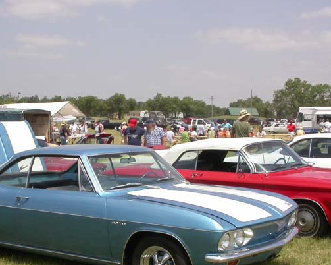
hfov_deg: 31.9
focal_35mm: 59
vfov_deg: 25.7
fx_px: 578
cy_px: 173
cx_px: 134
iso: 100
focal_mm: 7.85
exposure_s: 1/410
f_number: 7.5
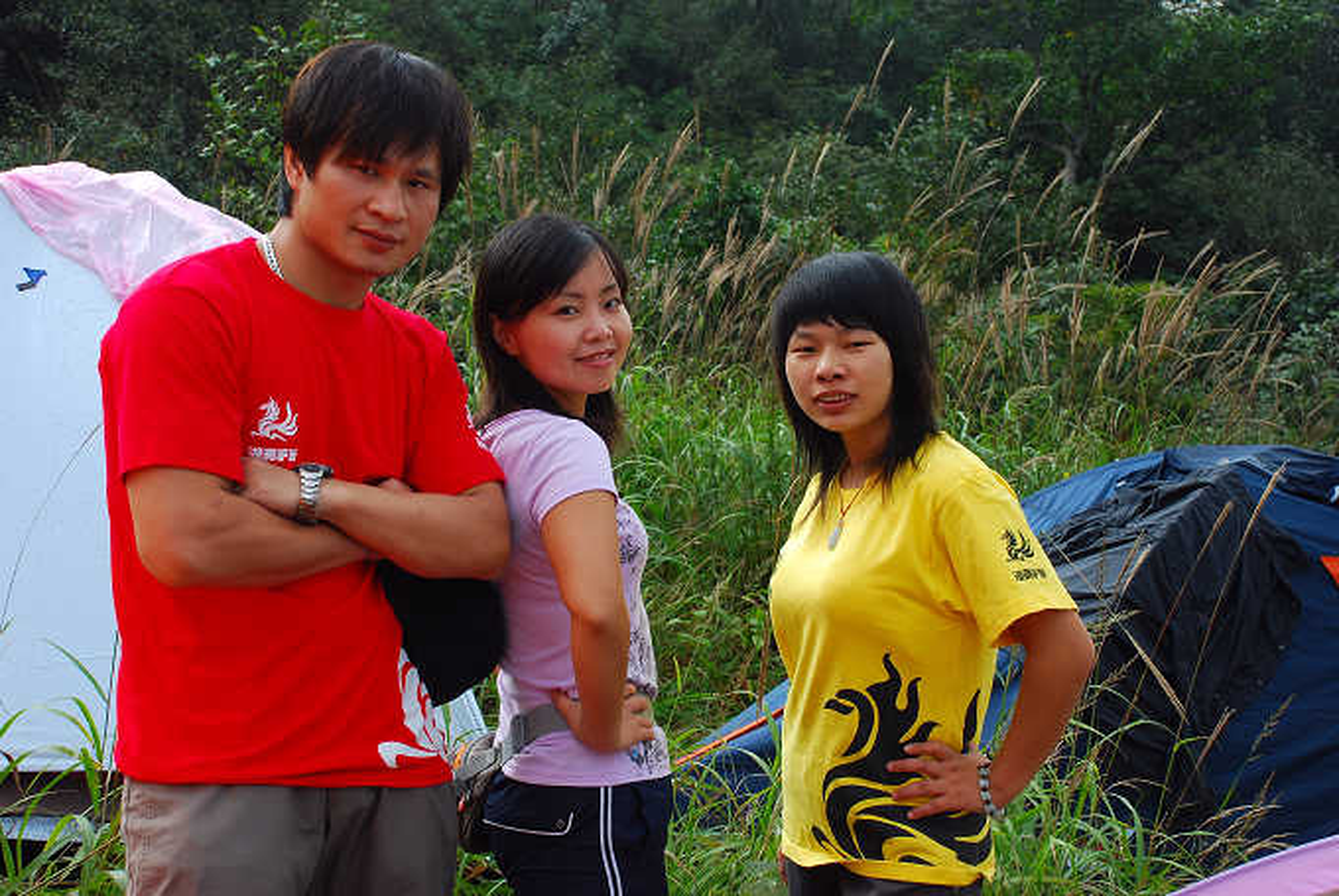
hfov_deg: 33.4
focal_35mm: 60
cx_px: 670
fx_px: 2234
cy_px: 448
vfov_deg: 22.7
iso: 100
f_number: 8
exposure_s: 1/90
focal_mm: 40
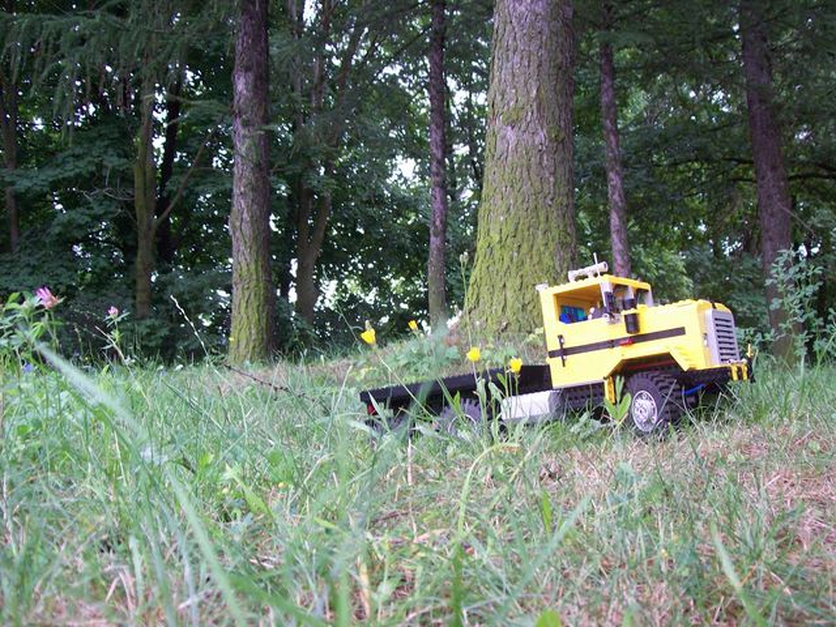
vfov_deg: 39.7
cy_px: 314
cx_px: 418
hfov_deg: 51.4
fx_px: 869
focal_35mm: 36
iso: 95
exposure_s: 1/64
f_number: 2.7
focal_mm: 6
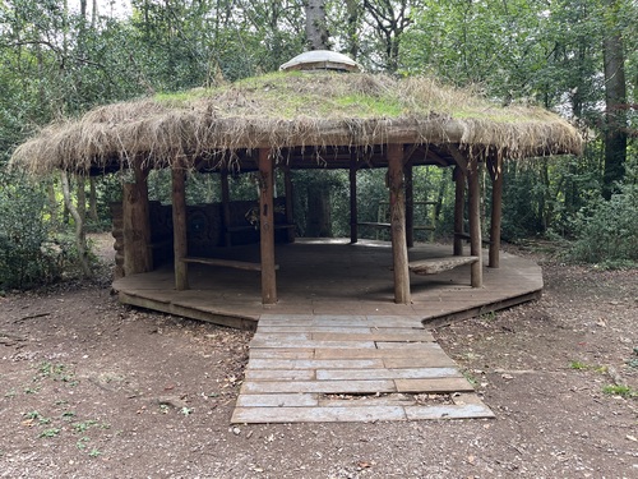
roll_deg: -2.1
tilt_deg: -6.2
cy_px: 240
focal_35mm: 26
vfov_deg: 53.1
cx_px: 319
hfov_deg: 67.3
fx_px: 479
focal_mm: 5.1
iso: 32
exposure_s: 1/139
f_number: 1.6
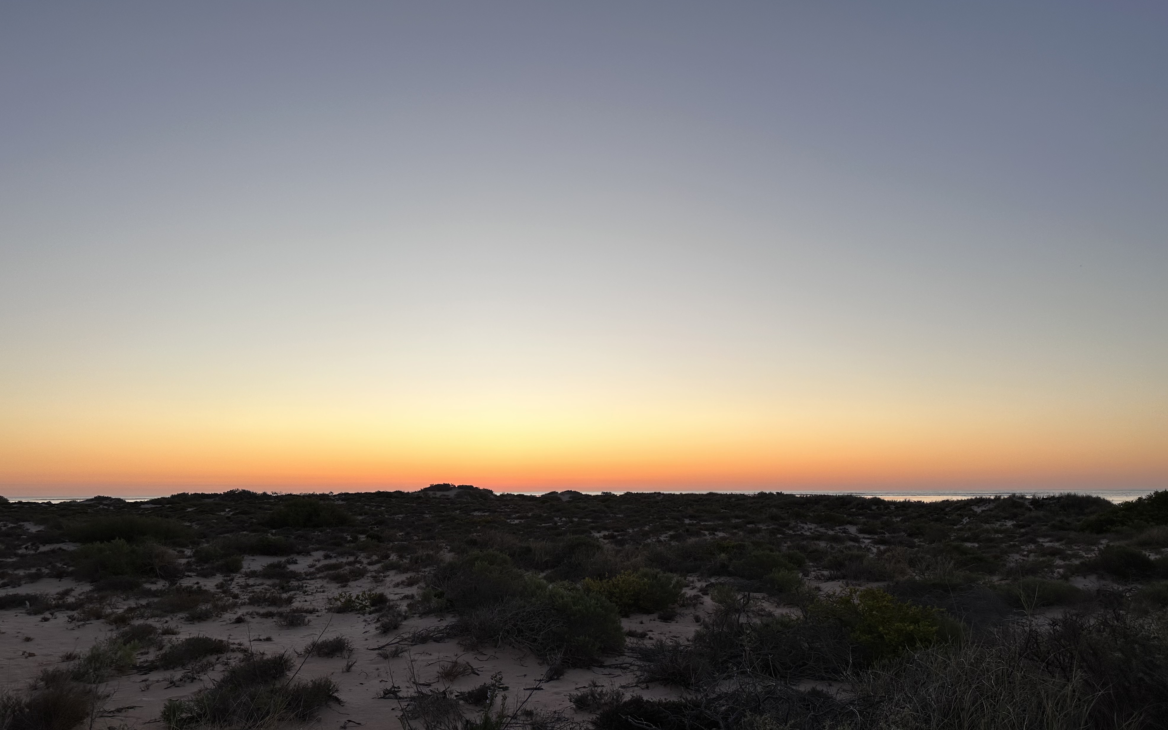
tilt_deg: +4.3
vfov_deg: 47.4
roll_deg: +0.8
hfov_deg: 70.4
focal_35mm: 26
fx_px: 828
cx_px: 573
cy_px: 421
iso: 80
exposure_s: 1/642
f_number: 1.78
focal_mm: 6.86
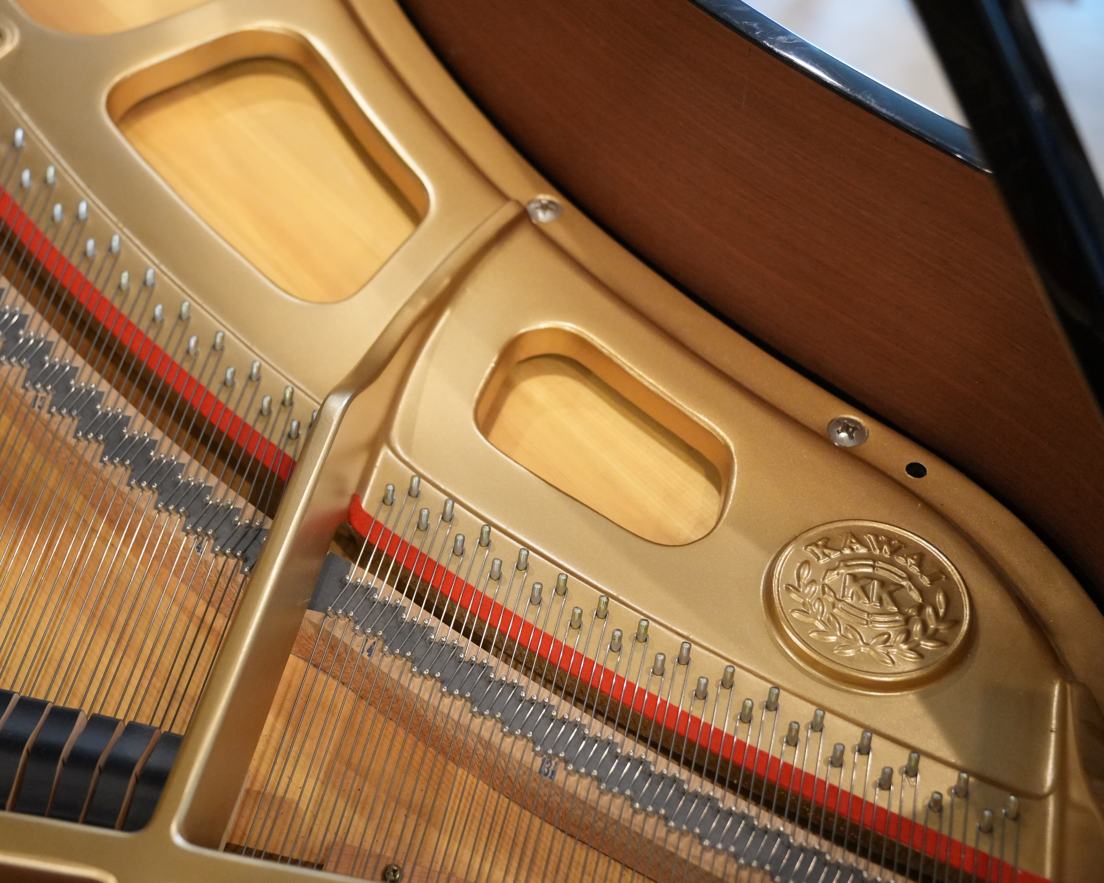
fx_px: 1797
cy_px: 441
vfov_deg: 27.6
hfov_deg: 34.0
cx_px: 439
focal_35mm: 55
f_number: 2.8
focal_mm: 32
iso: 2500
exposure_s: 1/160
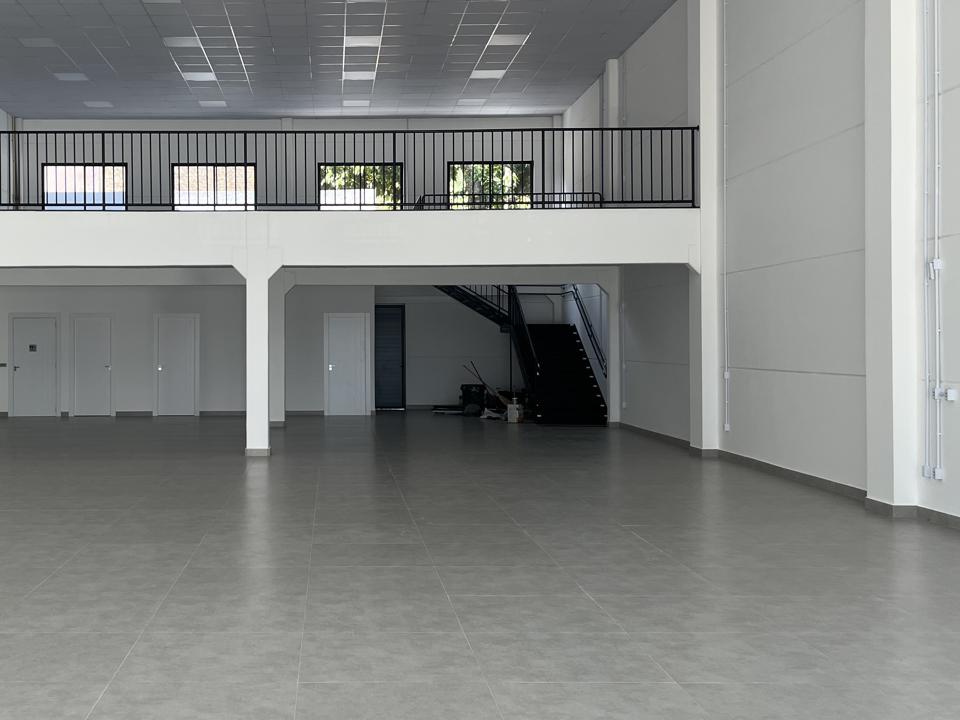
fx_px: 1109
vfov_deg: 35.9
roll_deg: +0.4
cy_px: 325
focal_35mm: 40
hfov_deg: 46.1
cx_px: 319
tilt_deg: +0.5
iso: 50
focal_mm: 5.1
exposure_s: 1/122
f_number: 1.6
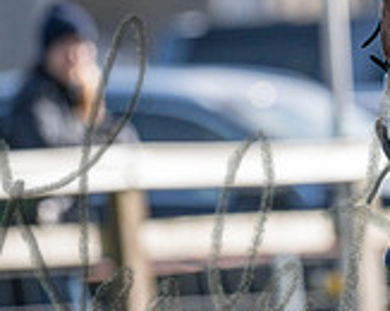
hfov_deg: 1.0
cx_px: 422
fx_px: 21997
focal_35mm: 1908
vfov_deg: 0.8
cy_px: 103
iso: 400
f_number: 4.5
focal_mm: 400
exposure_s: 1/1250
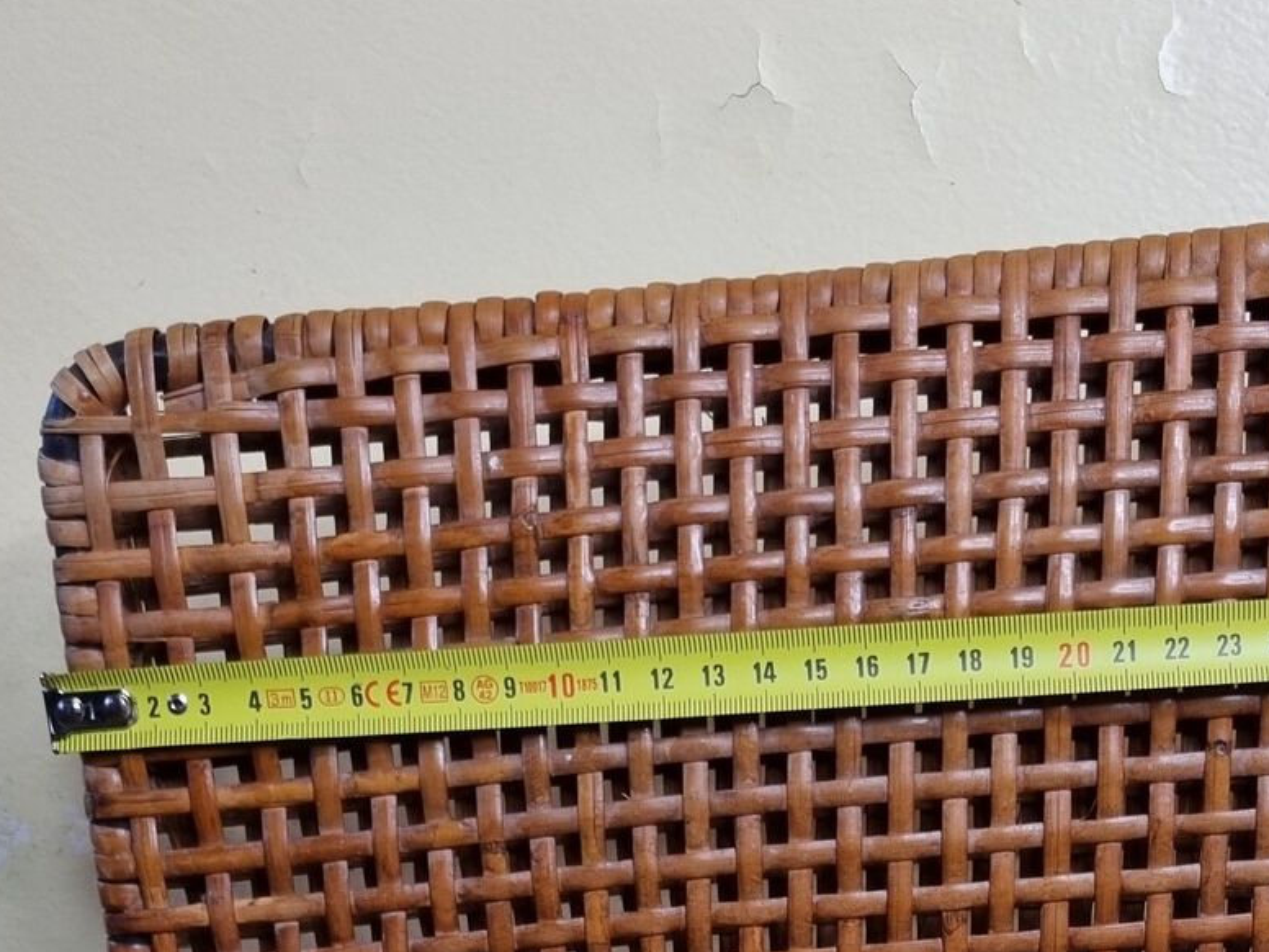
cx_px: 945
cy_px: 1363
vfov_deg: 19.5
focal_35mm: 67
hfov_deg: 28.6
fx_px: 2456
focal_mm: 5.4
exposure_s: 1/100
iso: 100
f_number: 1.8
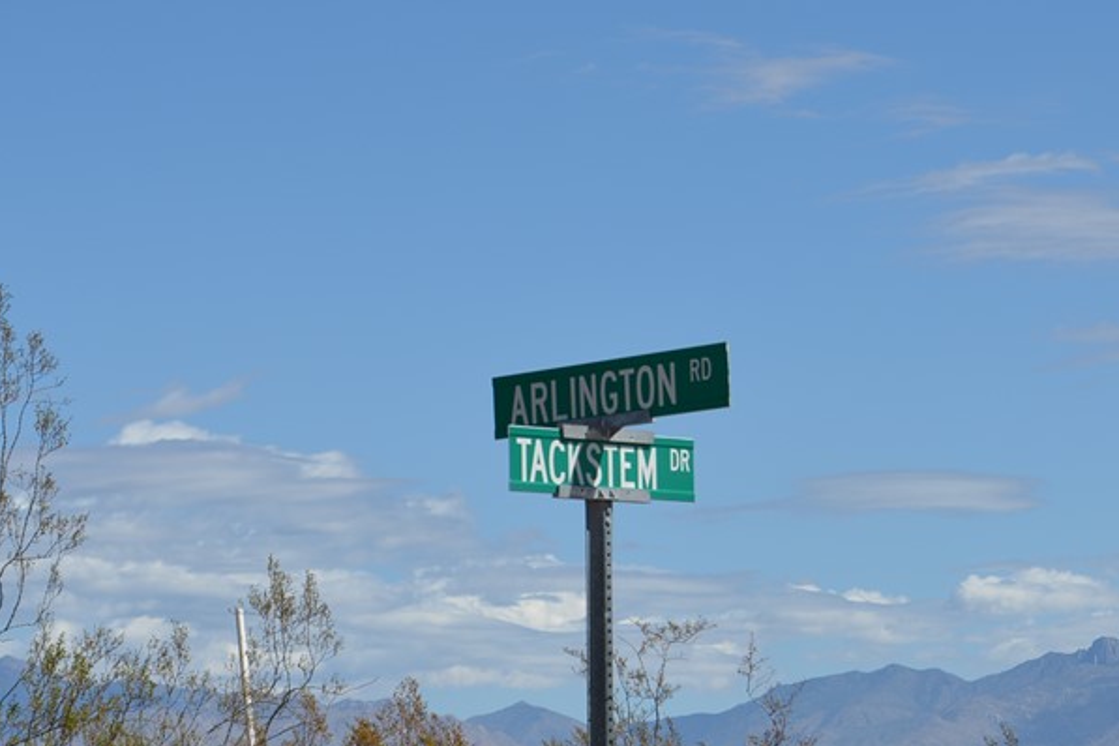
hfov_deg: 13.7
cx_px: 667
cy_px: 407
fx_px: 4659
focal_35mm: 150
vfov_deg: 9.2
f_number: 8
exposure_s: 1/400
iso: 100
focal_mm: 55
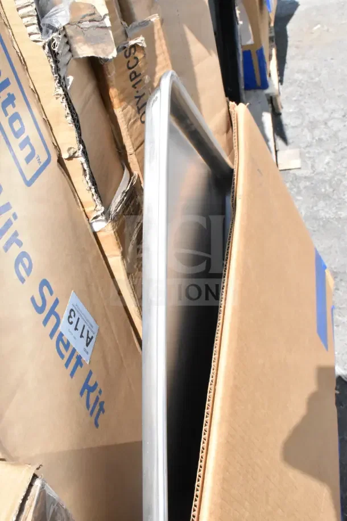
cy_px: 260
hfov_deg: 35.5
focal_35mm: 38
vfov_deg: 51.3
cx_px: 174
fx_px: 542
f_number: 18
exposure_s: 1/1250
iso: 6400
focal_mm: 25
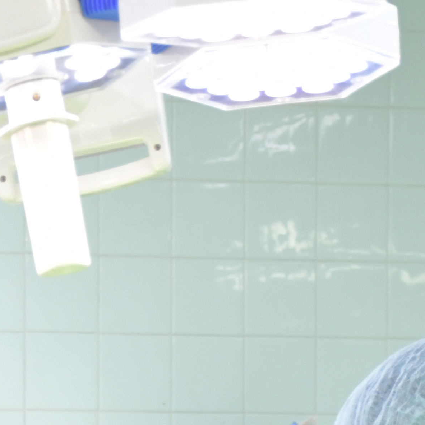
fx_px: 3334
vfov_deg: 7.2
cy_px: 592
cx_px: -153
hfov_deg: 7.2
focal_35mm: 240
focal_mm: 40
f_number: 4.5
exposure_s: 1/50
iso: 1000
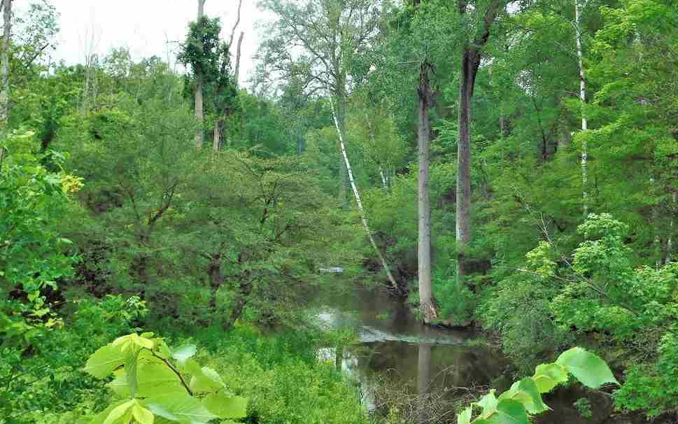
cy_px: 129
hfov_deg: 36.3
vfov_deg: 23.0
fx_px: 1035
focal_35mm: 56
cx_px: 341
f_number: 3.6
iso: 125
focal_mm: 7.1
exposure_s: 1/400
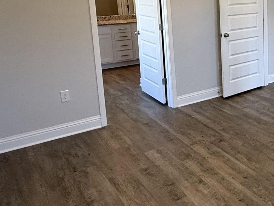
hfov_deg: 38.7
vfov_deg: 32.7
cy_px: 44
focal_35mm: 43
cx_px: 276
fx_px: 340
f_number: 2.2
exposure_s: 1/120
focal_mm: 2.22
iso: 200
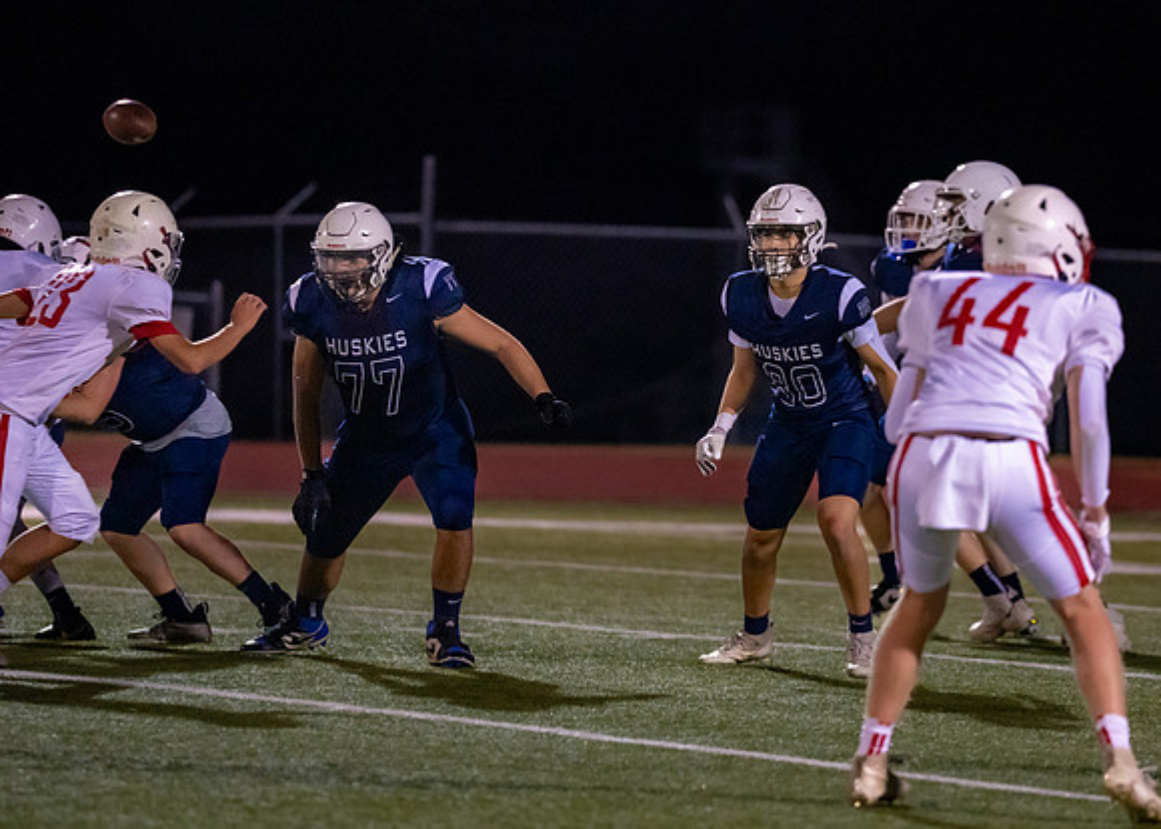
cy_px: 342
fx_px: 10241
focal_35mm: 311
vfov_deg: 4.6
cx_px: 766
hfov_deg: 6.5
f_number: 2.8
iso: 5000
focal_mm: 200
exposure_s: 1/1000
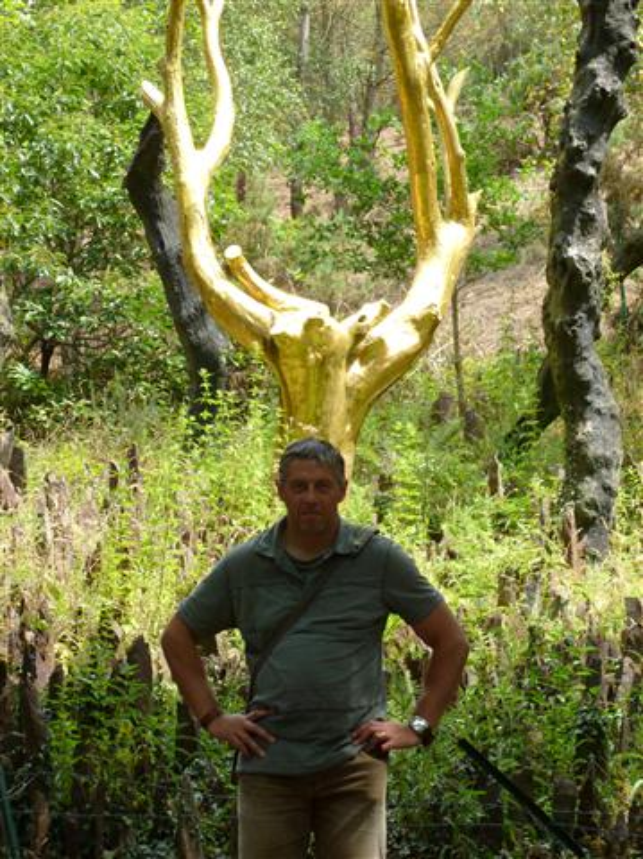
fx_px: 2233
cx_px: 322
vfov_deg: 21.8
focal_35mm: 90
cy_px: 430
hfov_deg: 16.4
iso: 100
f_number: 4.6
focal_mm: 16.1
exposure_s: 1/125
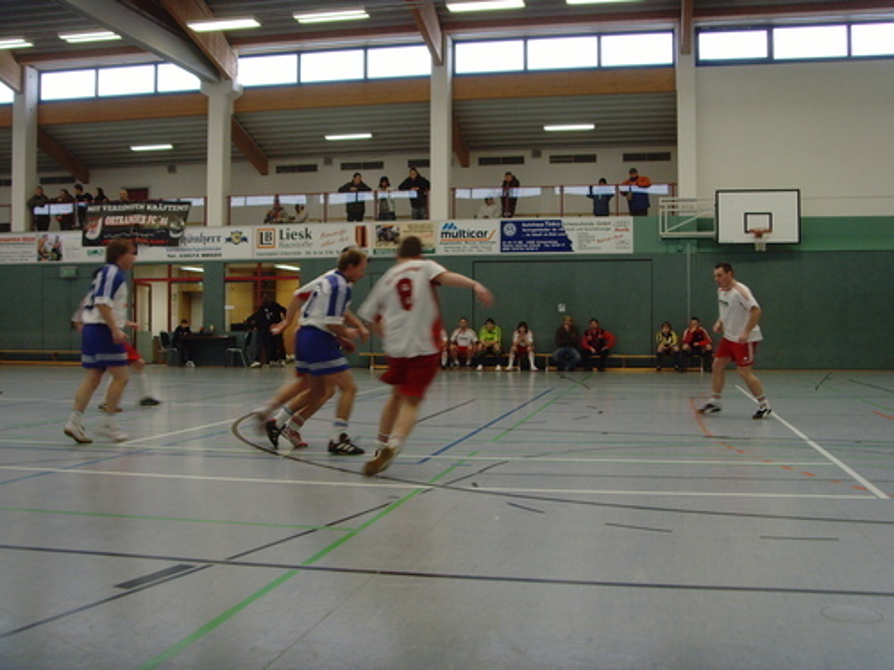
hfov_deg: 47.9
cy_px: 335
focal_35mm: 39
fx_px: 1007
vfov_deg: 36.8
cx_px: 447
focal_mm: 6.6
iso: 160
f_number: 3.5
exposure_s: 1/45
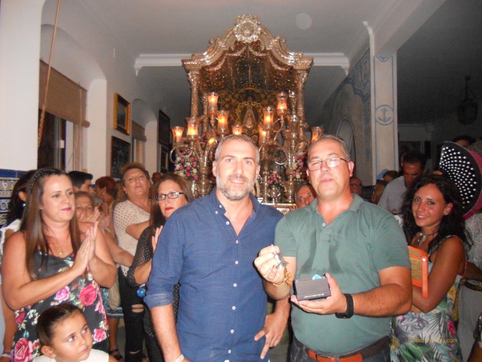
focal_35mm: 27
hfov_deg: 65.3
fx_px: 376
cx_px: 241
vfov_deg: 51.4
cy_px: 181
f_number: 3.2
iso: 640
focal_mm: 4.9
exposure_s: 1/25
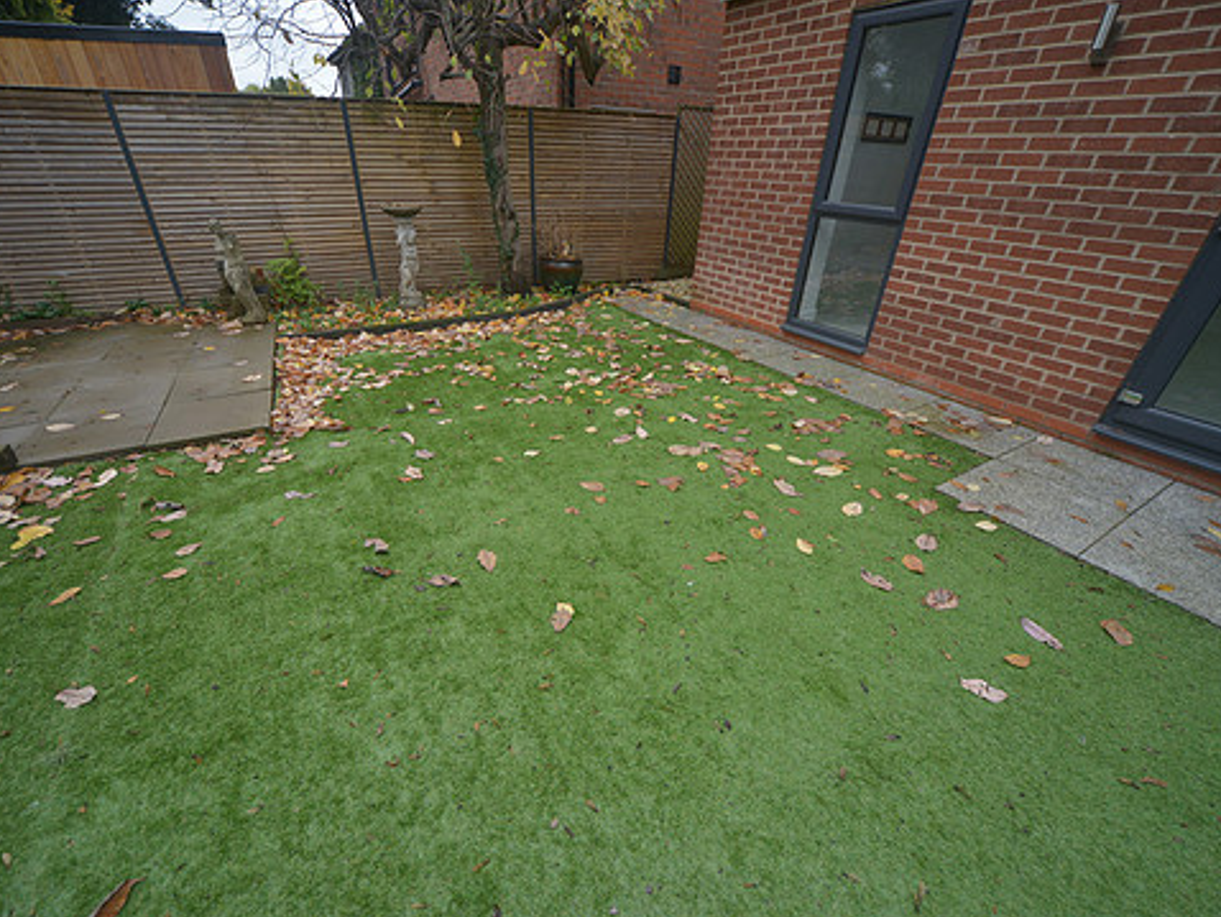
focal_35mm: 14
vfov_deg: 85.6
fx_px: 494
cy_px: 489
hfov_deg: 101.9
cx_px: 580
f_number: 5.6
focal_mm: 12
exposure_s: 1/200
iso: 400
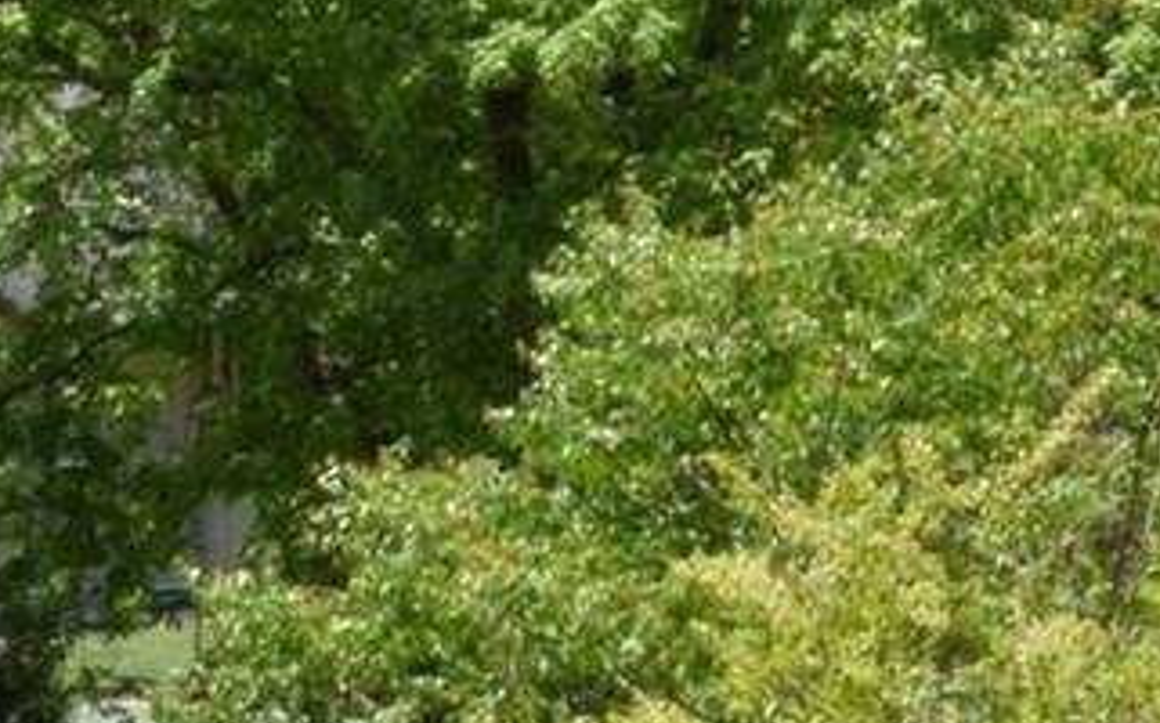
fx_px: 9255
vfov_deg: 4.3
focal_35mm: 293
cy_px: -1321
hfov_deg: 6.7
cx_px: 2989
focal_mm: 30
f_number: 22
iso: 400
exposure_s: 1/100
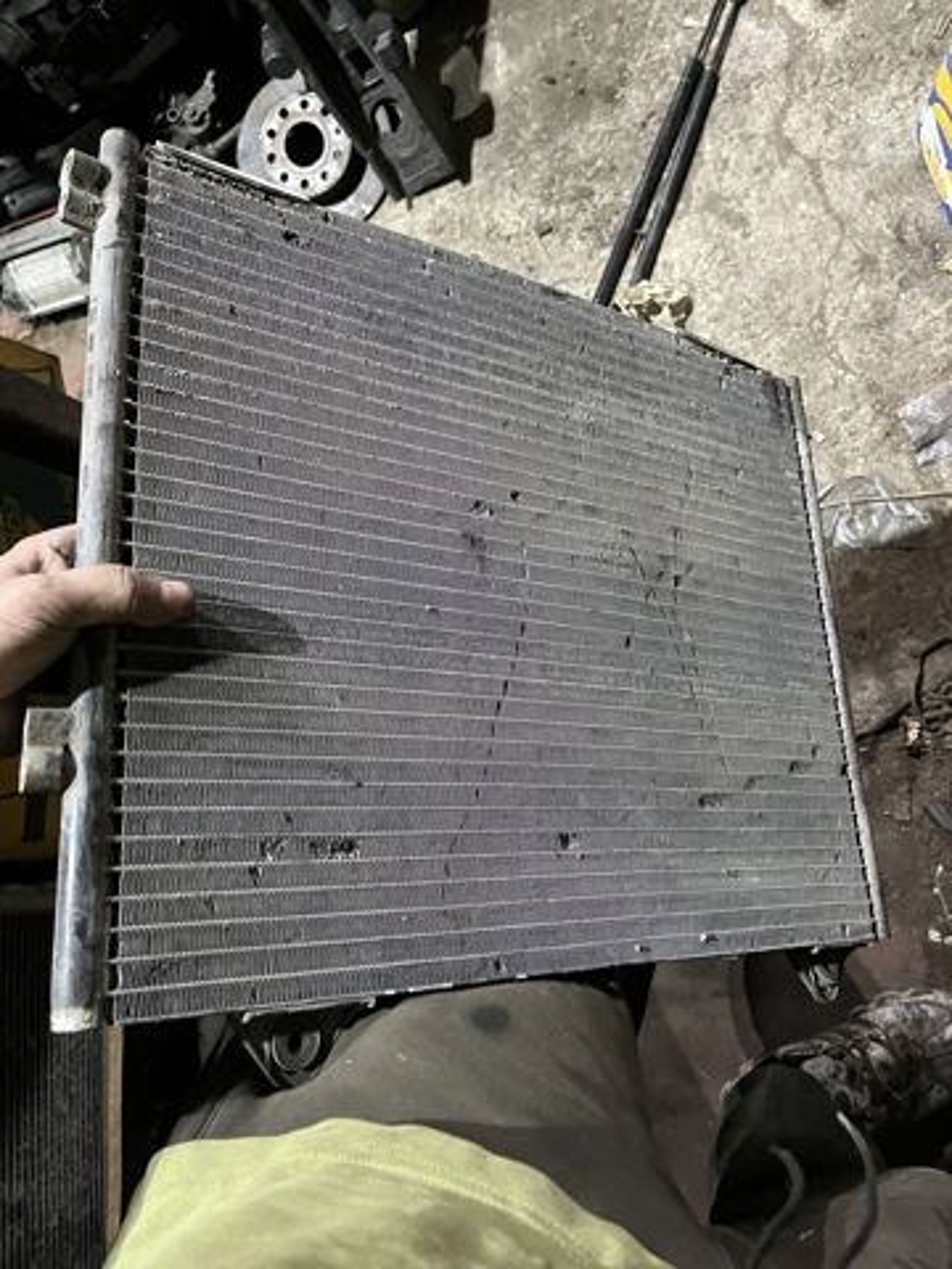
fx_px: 953
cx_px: 476
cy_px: 634
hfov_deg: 53.1
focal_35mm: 26
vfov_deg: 67.3
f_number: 1.6
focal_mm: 5.1
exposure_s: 1/33
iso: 640
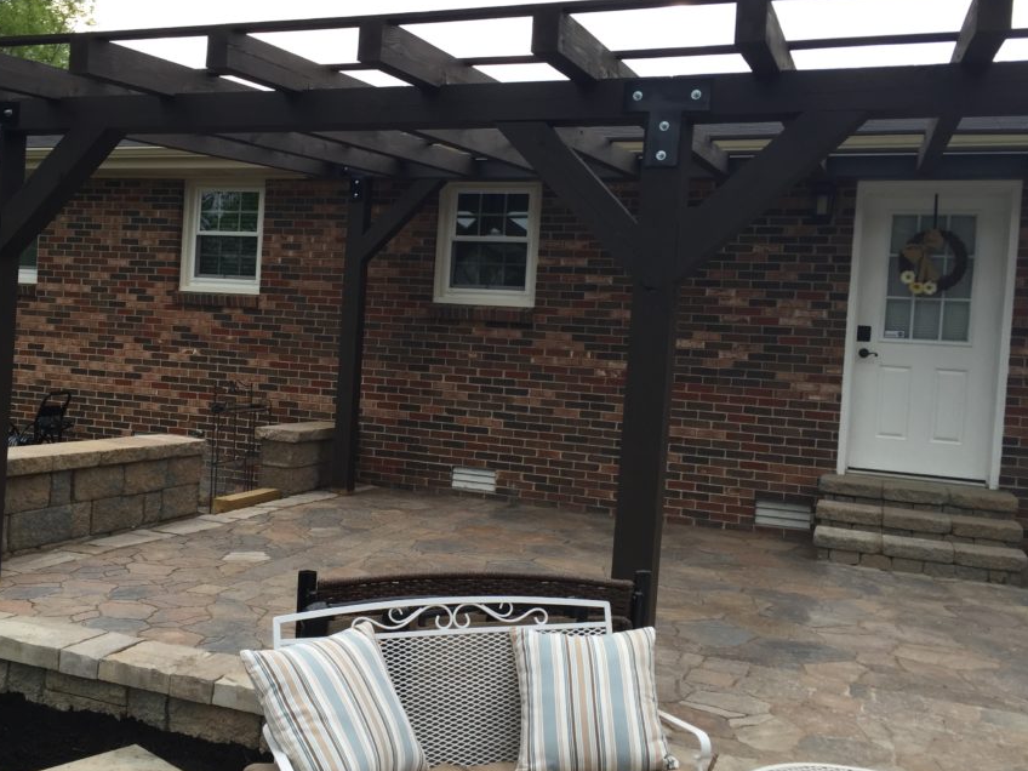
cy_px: 373
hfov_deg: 52.4
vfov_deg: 40.7
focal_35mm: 35
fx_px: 1039
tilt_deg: -2.2
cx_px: 429
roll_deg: -4.0
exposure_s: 1/60
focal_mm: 4.15
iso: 32
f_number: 2.2
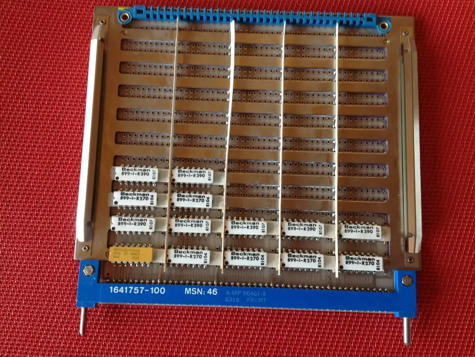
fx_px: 494
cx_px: 235
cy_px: 177
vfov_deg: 39.7
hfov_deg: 51.3
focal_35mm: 36
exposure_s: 1/40
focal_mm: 4.28
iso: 64
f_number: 2.4
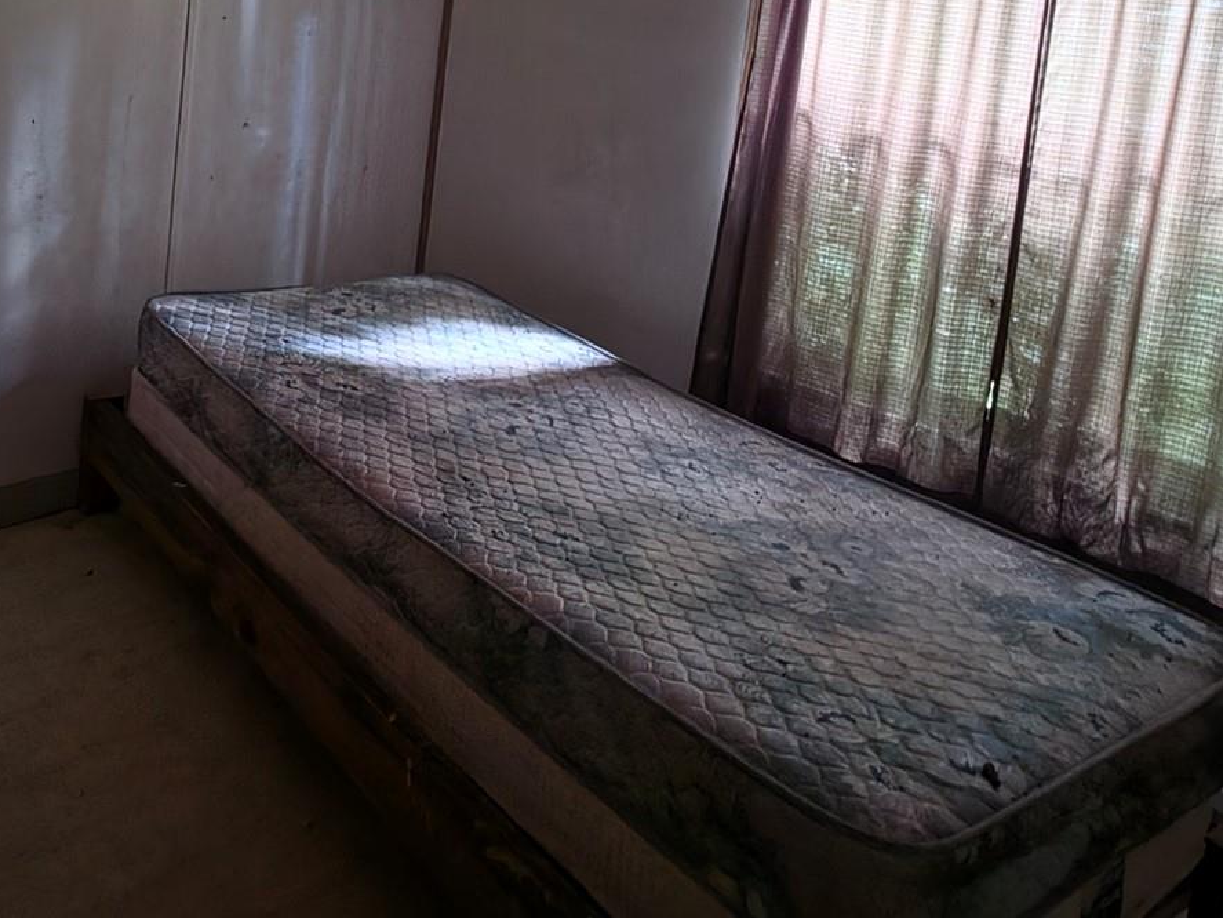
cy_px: 102
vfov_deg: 43.1
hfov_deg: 56.8
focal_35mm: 30
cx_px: 299
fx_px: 1060
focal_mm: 2.2
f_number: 1.9
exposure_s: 1/12
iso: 1600
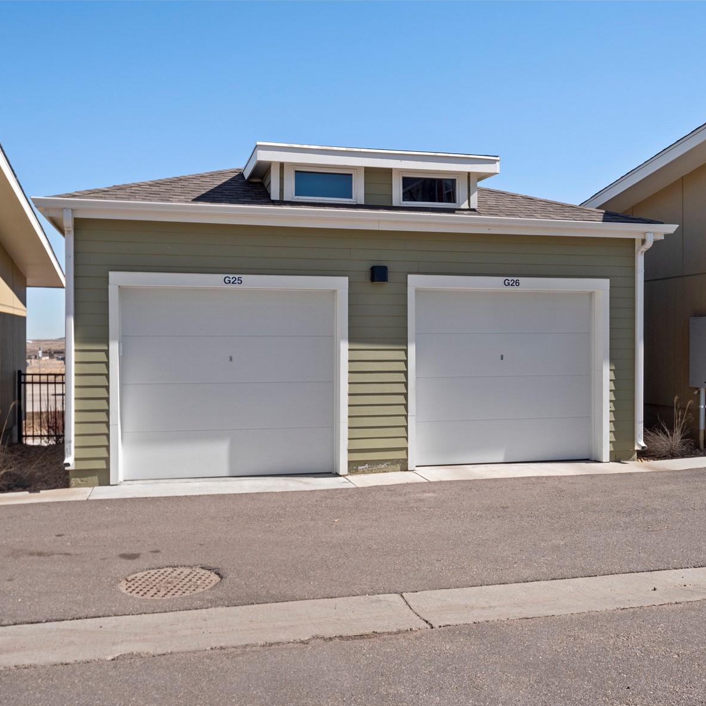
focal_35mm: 35
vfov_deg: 47.2
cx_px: 354
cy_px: 361
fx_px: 808
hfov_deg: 47.2
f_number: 4
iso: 200
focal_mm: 14
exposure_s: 1/2000
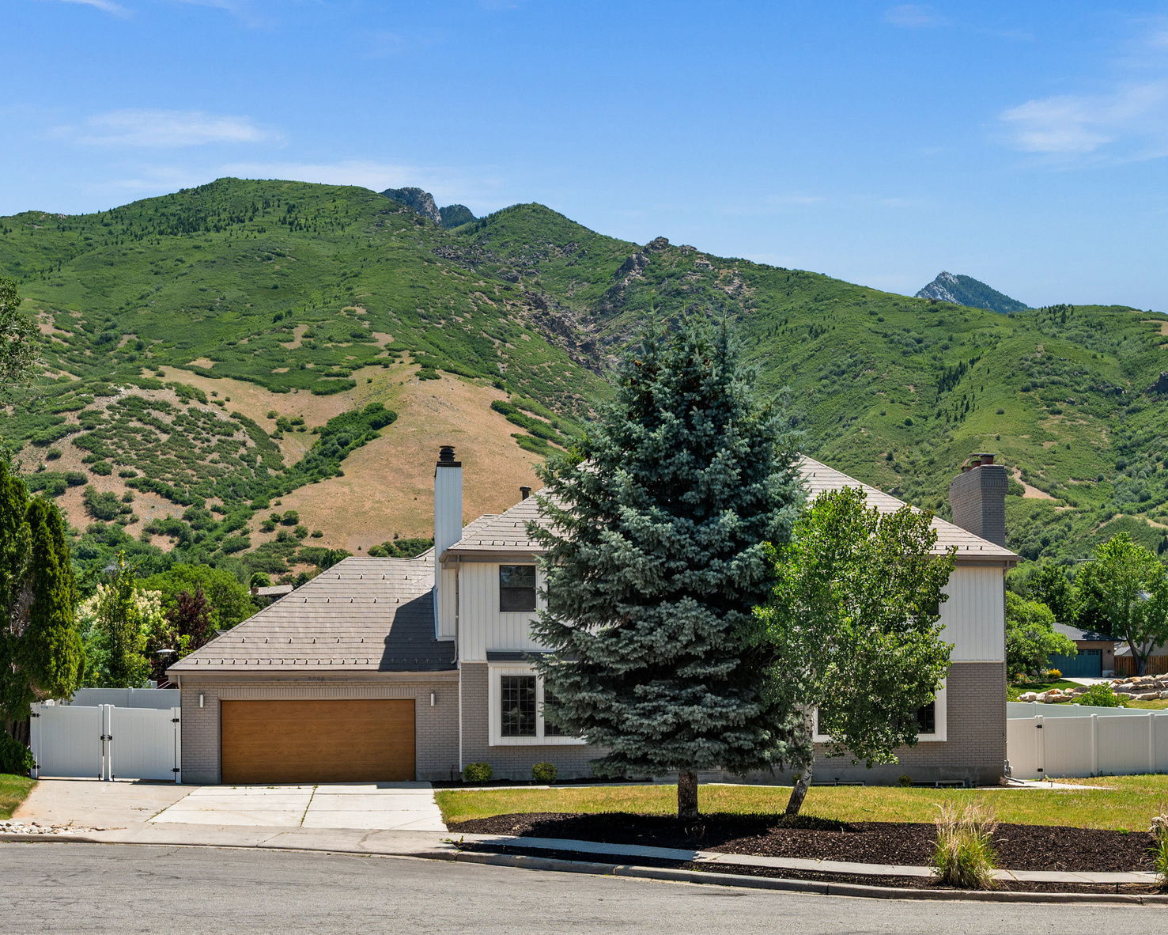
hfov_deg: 46.8
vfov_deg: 38.2
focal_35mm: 39
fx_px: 1348
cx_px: 621
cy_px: 501
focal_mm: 30
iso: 500
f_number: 7.1
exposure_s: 1/1250
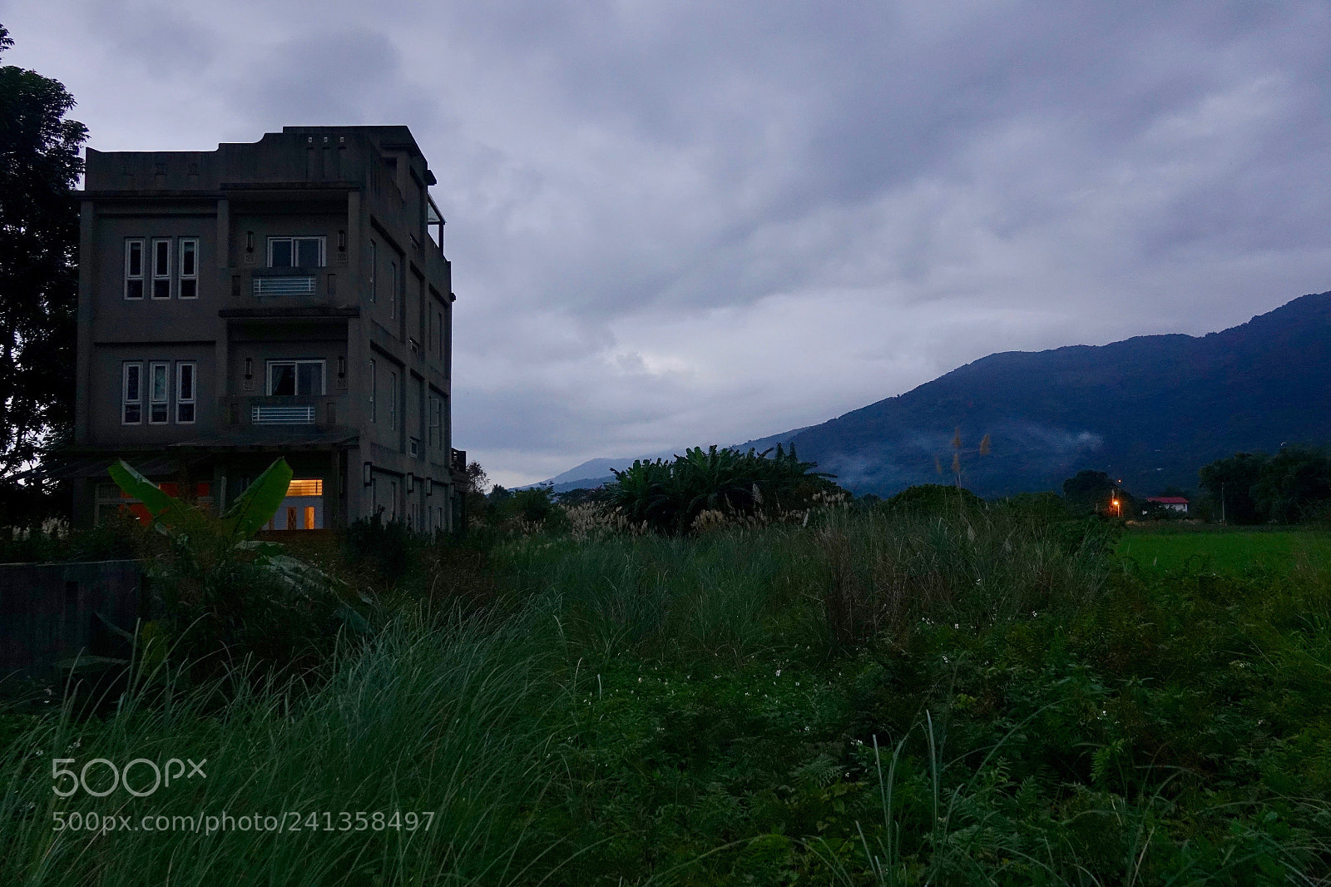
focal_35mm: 27
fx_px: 998
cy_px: 444
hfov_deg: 67.4
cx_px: 666
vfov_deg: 47.9
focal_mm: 9.99
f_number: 2.8
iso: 640
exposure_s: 1/160
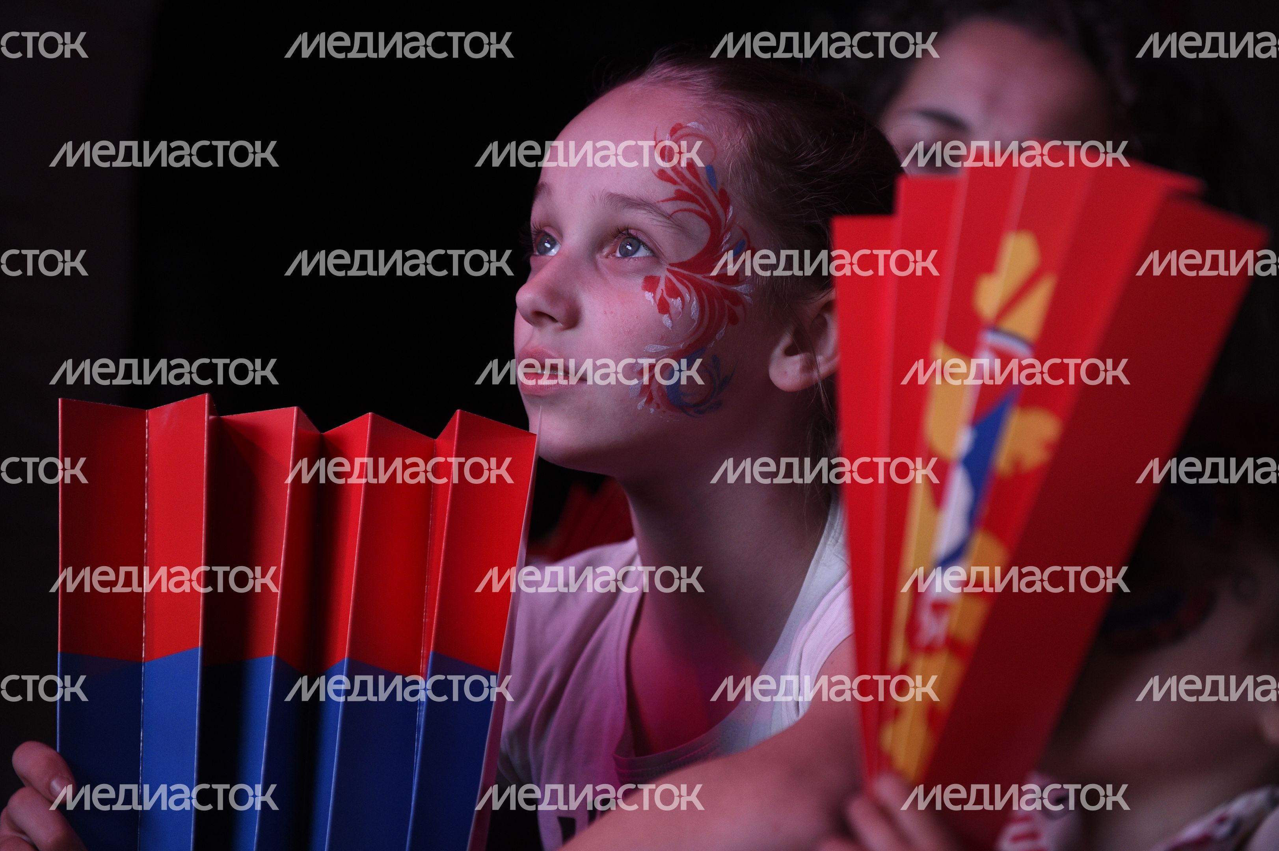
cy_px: 426
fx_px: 7102
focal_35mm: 200
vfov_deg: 6.9
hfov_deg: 10.3
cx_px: 640
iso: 2000
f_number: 4
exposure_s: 1/250
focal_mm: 200
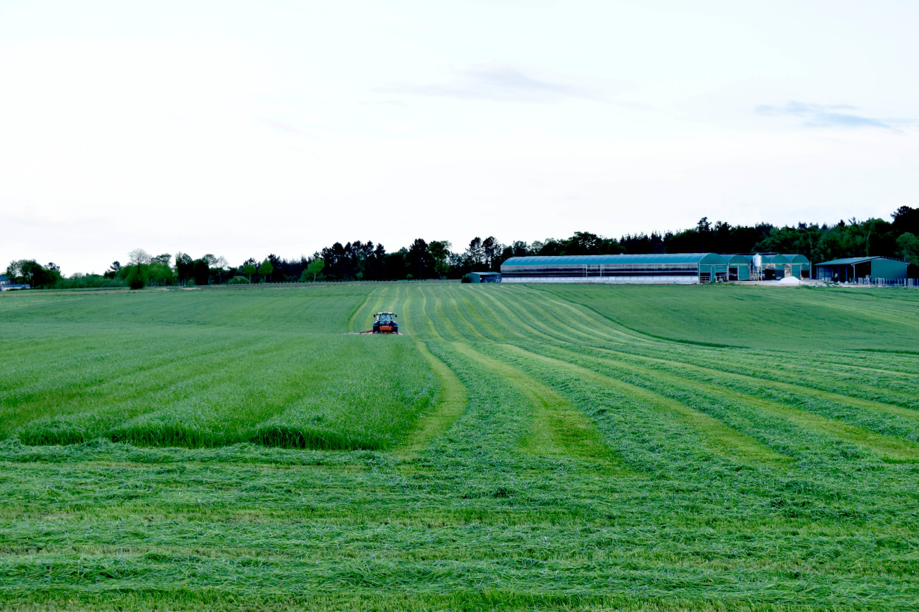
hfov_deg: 35.1
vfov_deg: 23.8
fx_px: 1455
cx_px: 460
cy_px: 306
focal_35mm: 57
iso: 400
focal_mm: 38
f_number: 7.1
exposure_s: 1/160
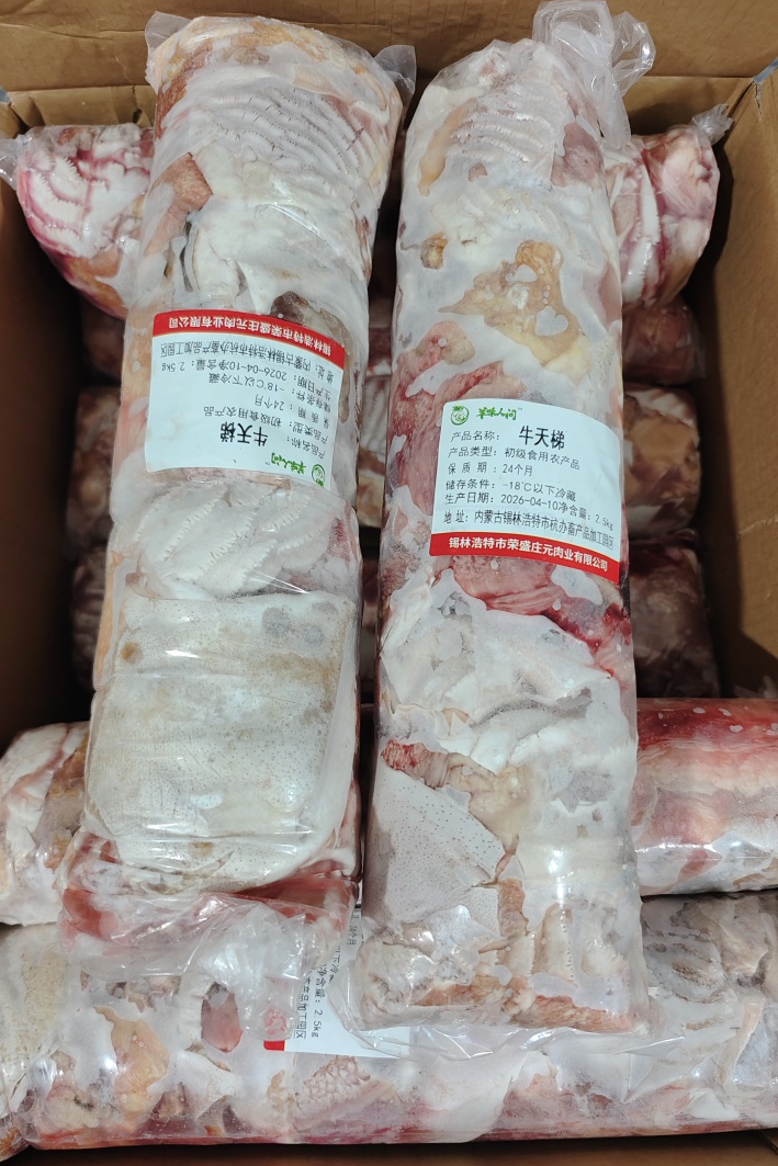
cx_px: 371
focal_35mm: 24
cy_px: 583
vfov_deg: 73.7
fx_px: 778
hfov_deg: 53.1
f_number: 1.57
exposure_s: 1/50
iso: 635
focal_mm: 6.51
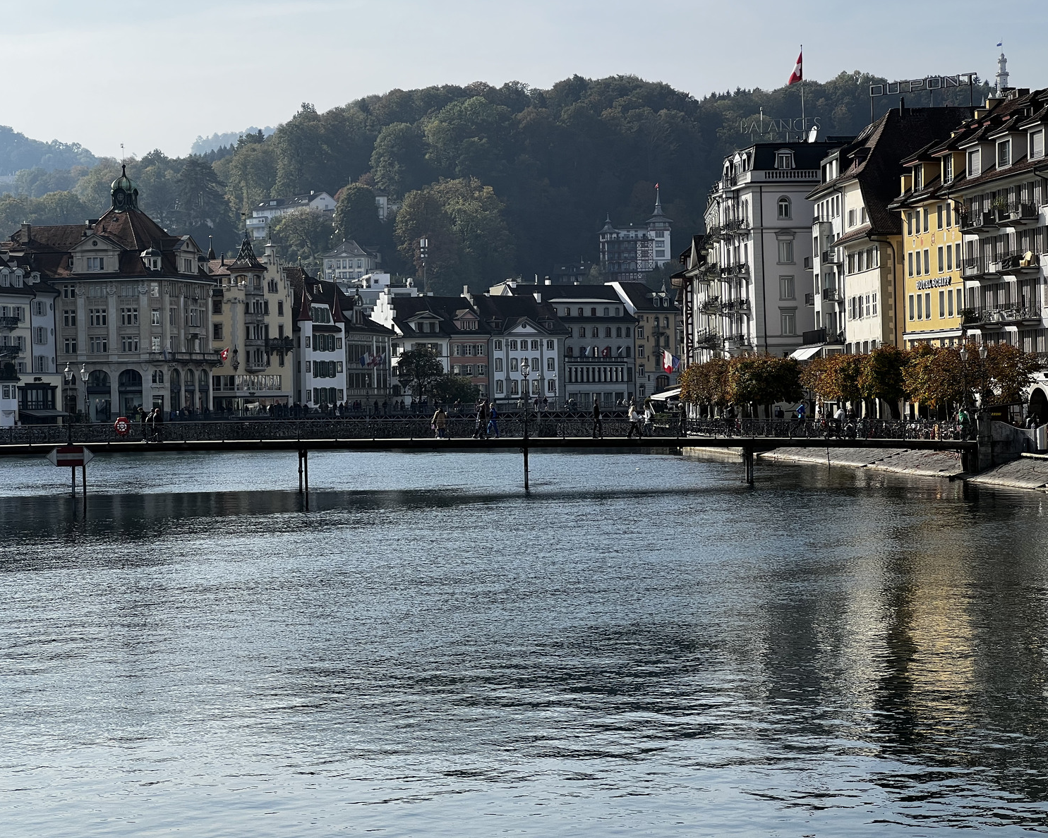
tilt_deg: -0.4
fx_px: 2512
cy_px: 417
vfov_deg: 18.9
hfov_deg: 23.6
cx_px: 550
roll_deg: +1.5
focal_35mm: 81
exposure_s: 1/774
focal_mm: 9
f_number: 2.8
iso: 32
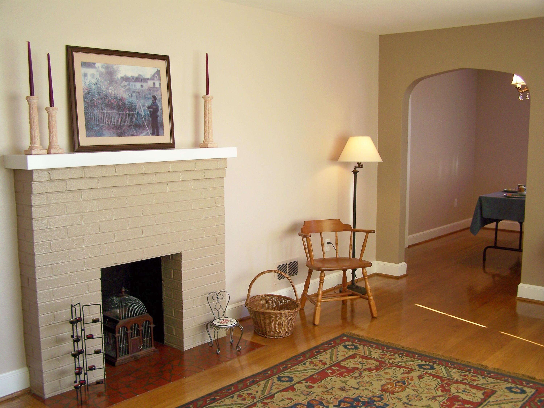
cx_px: 272
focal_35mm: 38
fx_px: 597
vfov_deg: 37.7
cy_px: 204
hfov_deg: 49.0
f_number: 2.8
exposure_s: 1/50
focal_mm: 6.3
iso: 64
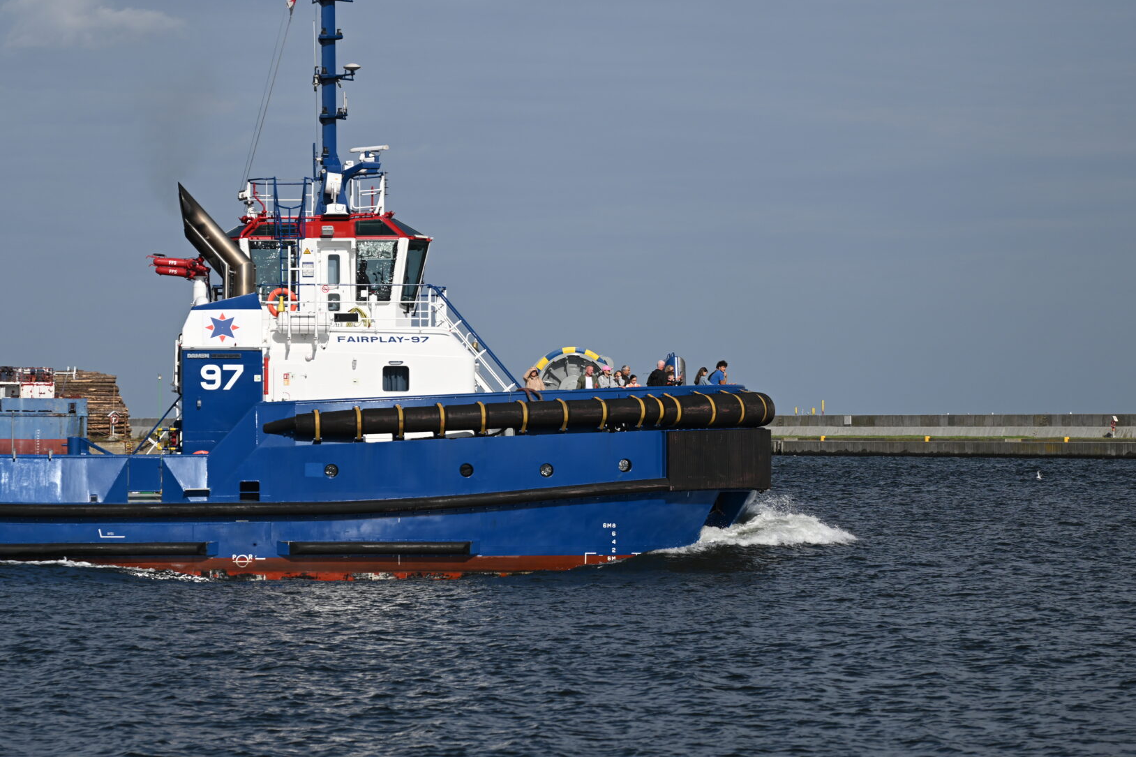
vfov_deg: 9.1
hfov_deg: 13.6
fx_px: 4764
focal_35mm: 151
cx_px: 514
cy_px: 264
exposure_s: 1/2500
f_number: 4
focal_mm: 96
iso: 100
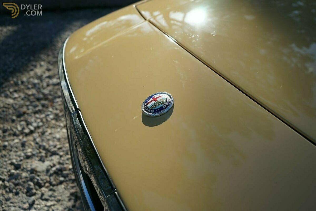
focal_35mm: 38
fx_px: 334
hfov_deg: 50.7
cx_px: 158
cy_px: 106
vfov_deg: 35.1
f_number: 5.6
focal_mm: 38
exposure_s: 1/1250
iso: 250
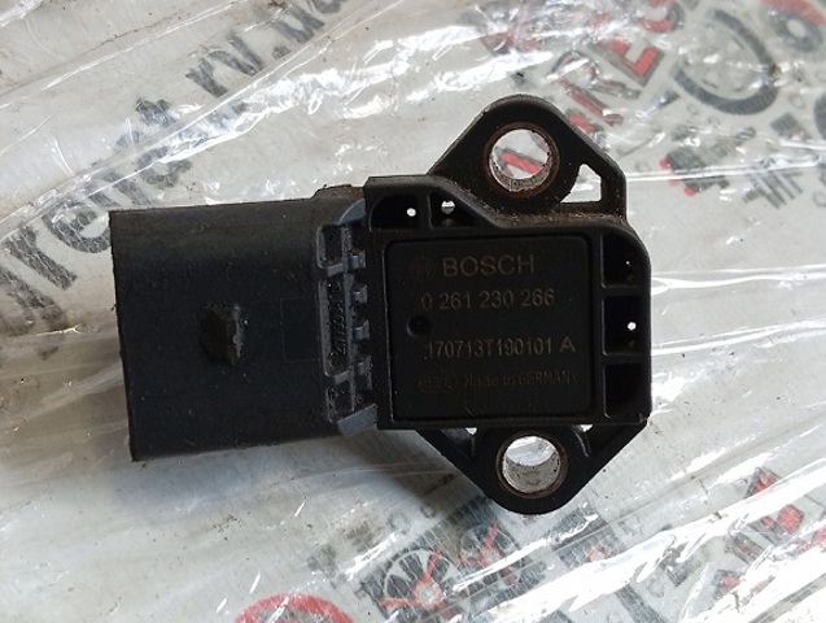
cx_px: 413
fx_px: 1243
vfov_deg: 28.1
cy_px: 312
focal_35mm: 52
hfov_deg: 36.8
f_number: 1.8
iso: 135
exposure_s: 1/50
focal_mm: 3.96
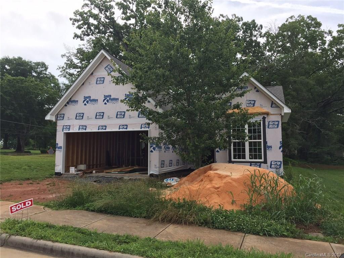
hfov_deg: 61.7
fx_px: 288
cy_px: 129
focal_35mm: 29
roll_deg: -1.0
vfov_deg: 48.2
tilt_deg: +3.8
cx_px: 172
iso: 32
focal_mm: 4.15
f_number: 2.2
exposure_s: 1/1276
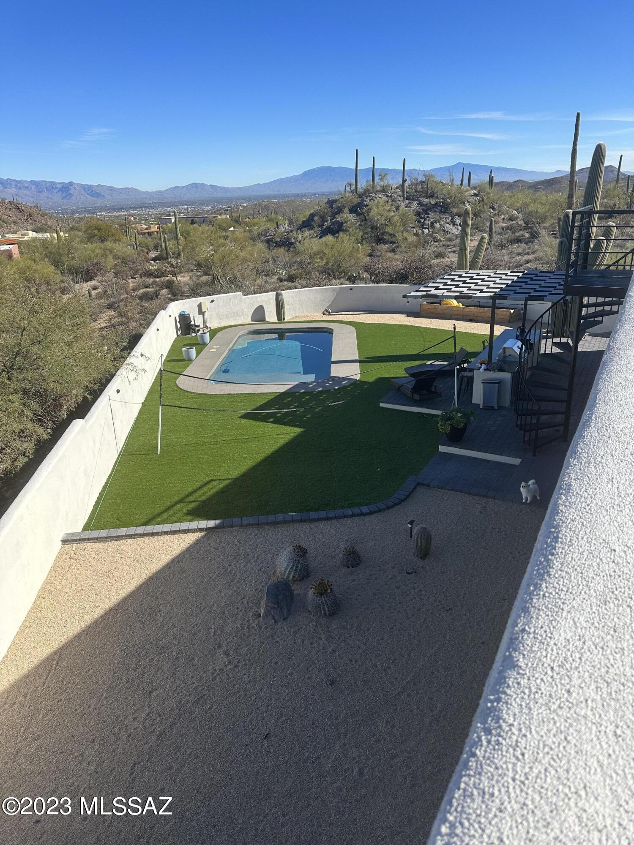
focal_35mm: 24
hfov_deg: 56.8
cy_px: 422
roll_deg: +2.5
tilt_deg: -21.9
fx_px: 586
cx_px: 317
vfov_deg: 71.6
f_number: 1.78
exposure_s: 1/3717
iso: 80
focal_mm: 6.86
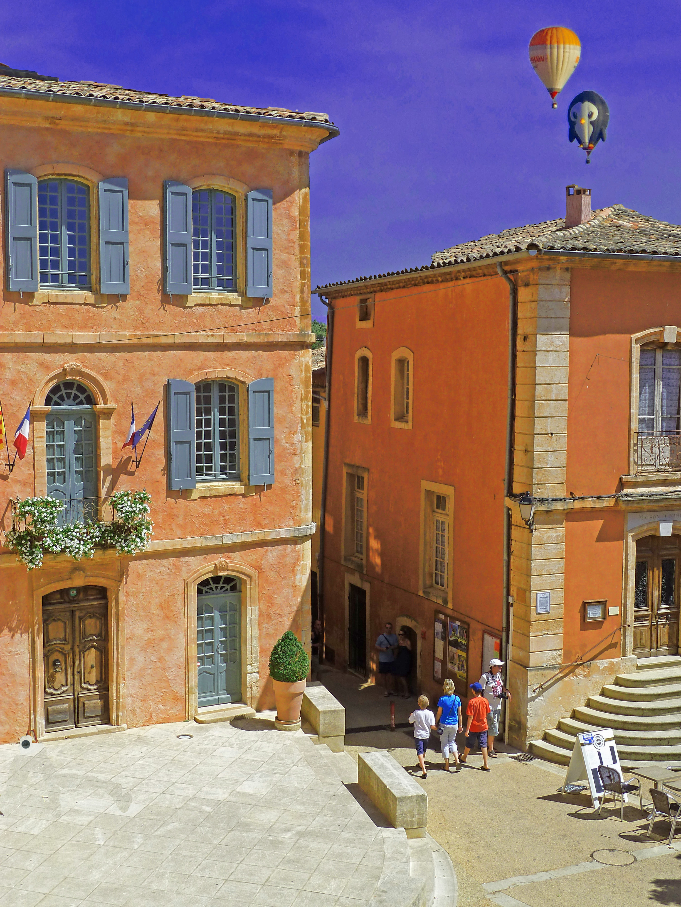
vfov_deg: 42.9
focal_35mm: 44
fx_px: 1154
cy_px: 454
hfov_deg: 32.9
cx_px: 340
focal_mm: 7.3
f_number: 4.5
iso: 80
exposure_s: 1/500
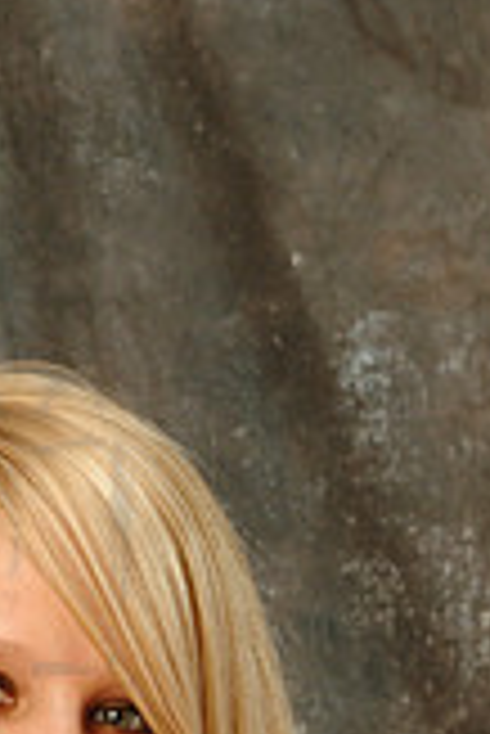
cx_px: -65
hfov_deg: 3.3
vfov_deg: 4.9
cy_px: 955
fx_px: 8454
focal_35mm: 415
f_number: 11
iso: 400
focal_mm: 100
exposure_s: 1/125
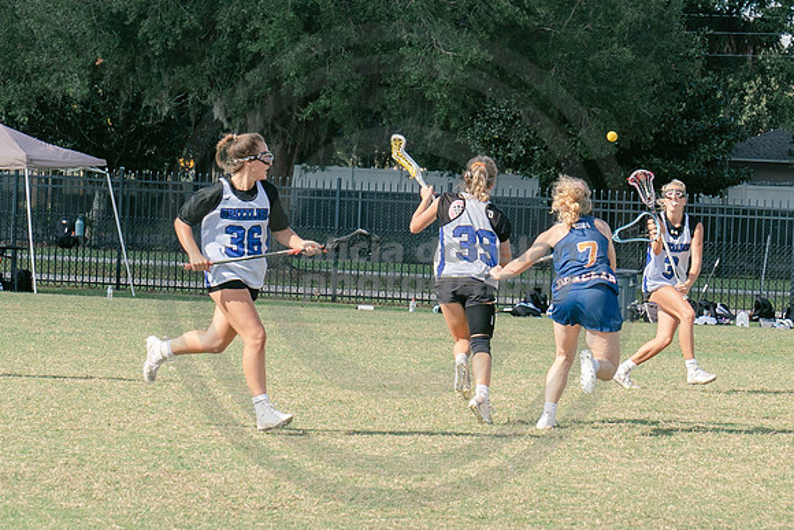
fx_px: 4896
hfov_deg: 9.3
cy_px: 271
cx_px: 442
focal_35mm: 222
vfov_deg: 6.2
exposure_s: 1/800
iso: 250
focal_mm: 70
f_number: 5.6
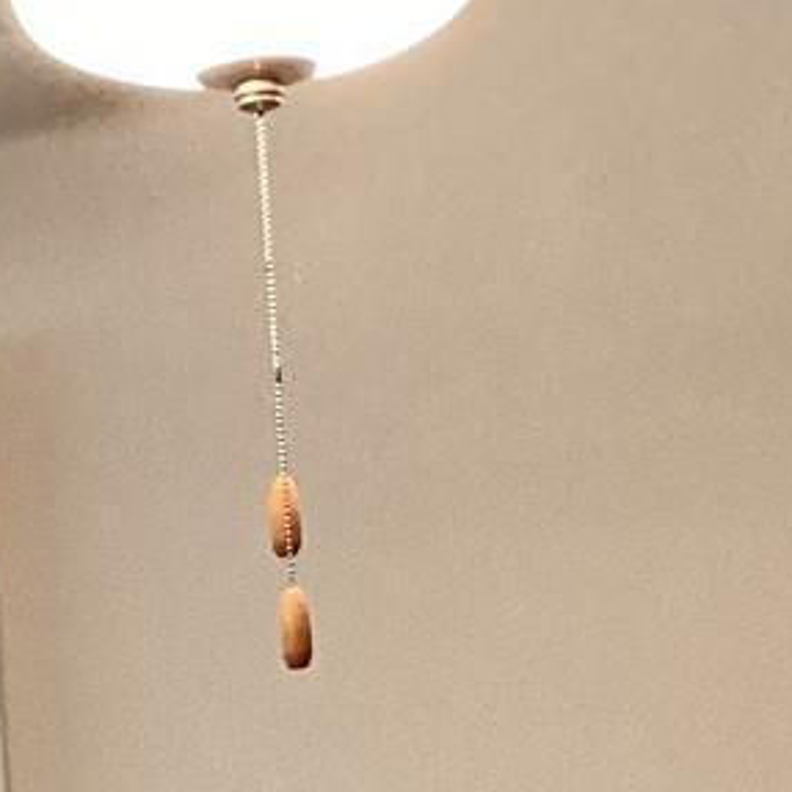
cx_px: -121
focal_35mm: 153
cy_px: 1145
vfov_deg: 11.0
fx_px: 3960
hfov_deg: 11.2
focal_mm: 3.3
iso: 160
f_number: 2.4
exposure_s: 1/60
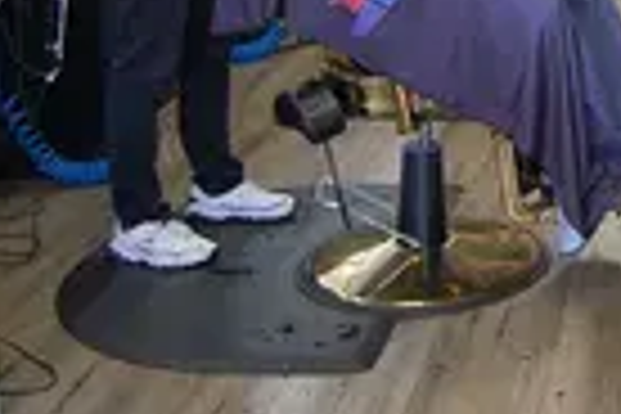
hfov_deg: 23.7
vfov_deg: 16.4
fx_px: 1345
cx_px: 747
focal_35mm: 78
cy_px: -140
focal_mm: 18
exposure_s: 1/50
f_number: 3.5
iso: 400
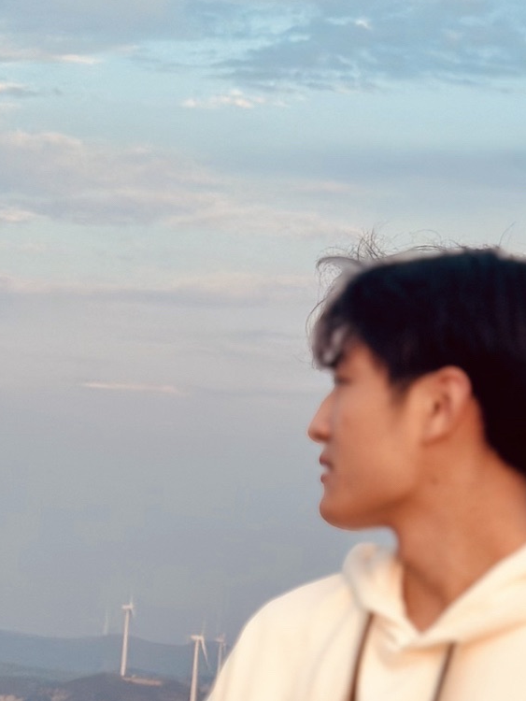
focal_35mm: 128
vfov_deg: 15.4
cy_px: 221
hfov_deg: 11.5
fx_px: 2592
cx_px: 20
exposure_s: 1/1242
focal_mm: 6.86
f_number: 1.78
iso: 80
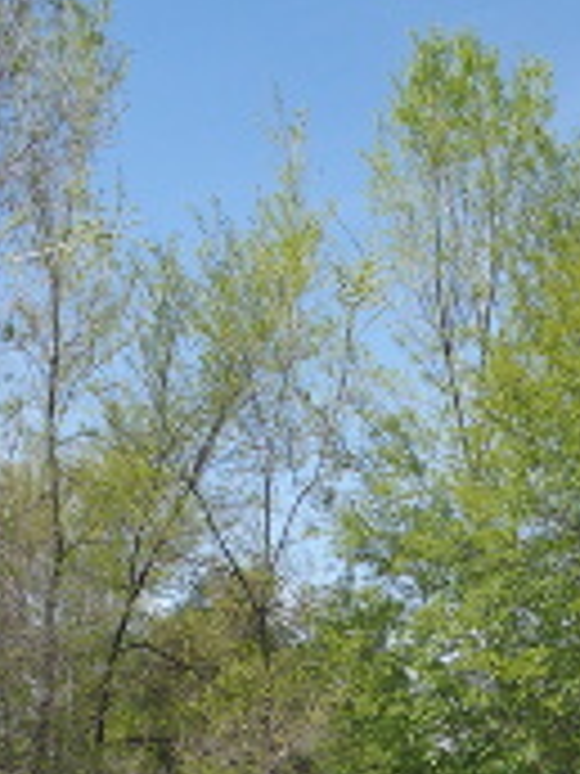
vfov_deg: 22.1
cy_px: 1044
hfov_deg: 18.9
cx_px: 364
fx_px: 1743
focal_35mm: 78
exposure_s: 1/60
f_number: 10
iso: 80
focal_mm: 5
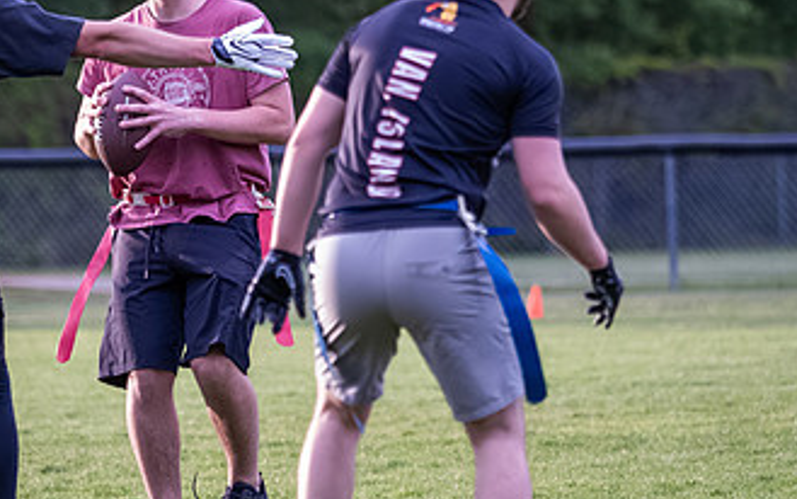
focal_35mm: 560
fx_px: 12170
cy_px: 166
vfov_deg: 2.3
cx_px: 230
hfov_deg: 3.8
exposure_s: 1/1250
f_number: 2.8
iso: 4000
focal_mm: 150
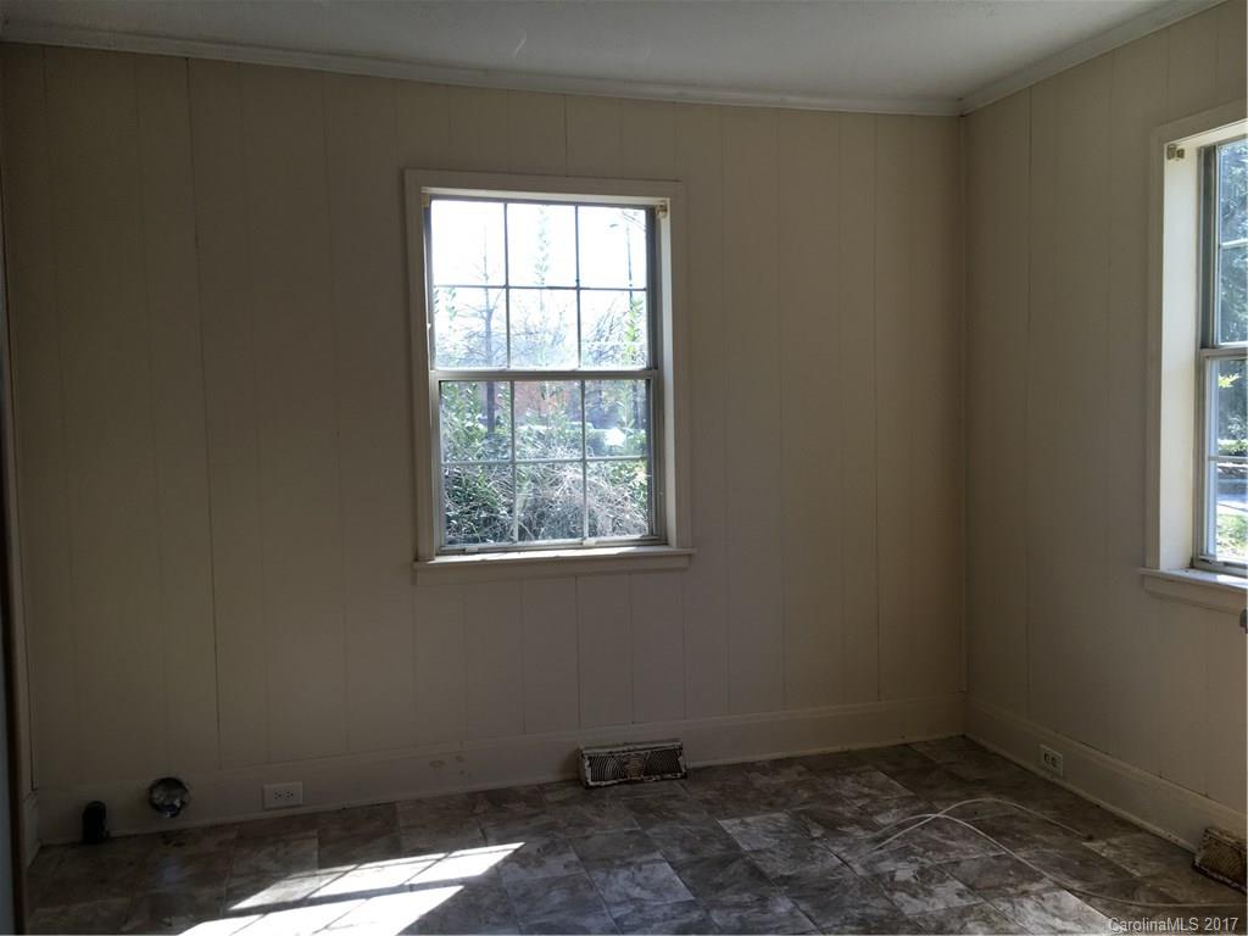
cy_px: 468
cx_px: 624
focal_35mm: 29
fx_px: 1046
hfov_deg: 61.7
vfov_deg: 48.2
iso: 25
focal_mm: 4.15
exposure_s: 1/129
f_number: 2.2
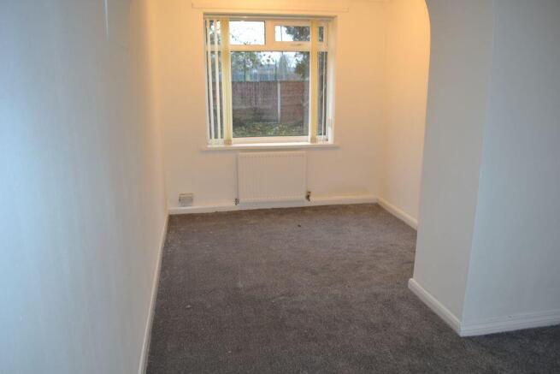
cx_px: 280
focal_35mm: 27
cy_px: 187
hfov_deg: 67.4
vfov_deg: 48.0
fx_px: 420
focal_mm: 18
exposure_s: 1/60
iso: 800
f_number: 3.5
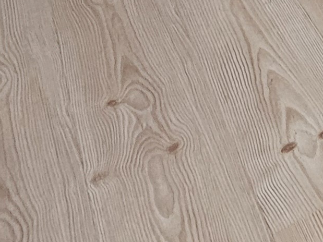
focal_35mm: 84
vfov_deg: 11.2
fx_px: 784
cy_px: -475
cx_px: 555
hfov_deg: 18.8
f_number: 2.2
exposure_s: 1/100
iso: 80
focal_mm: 2.2
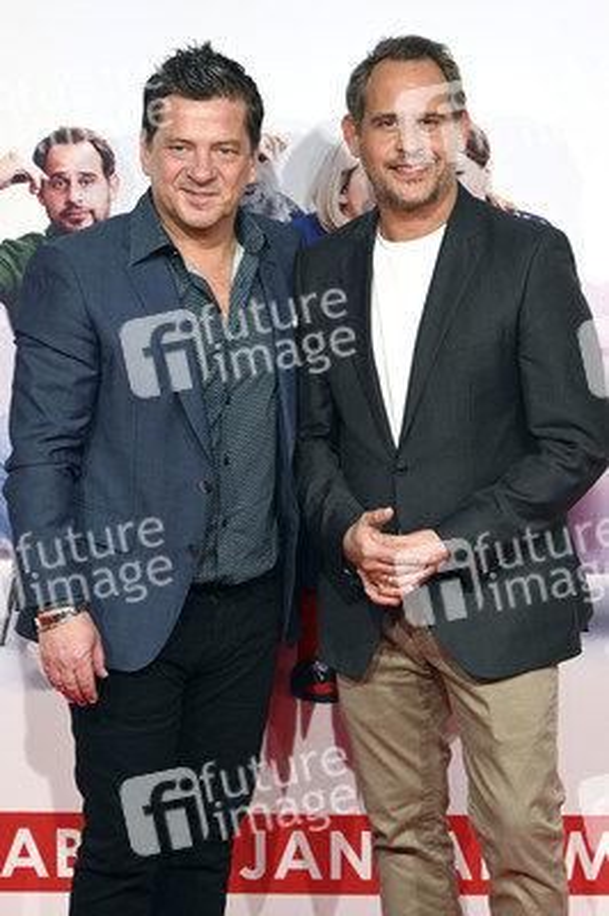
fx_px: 2313
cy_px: 458
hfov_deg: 15.0
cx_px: 304
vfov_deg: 22.4
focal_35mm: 91
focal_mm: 91
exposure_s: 1/160
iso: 1250
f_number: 6.3
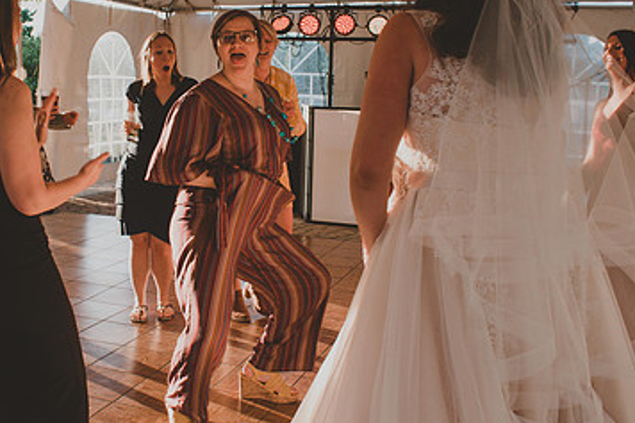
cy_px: 137
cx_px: 214
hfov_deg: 43.9
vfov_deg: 30.2
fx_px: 776
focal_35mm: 44
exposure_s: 1/125
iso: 220
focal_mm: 18
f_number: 5.6
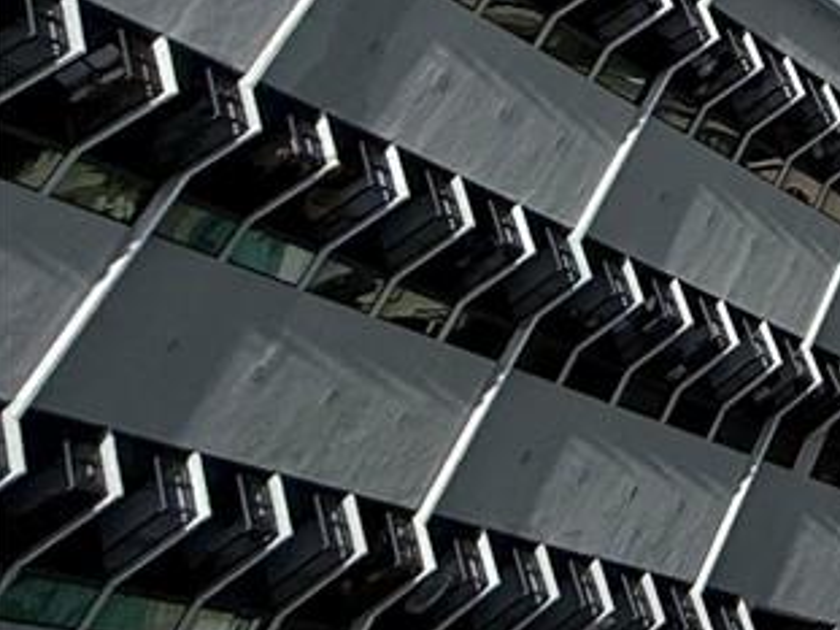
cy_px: -638
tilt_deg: -46.5
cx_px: 2155
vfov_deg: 15.9
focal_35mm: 72
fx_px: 1746
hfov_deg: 14.0
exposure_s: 1/4425
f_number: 2.2
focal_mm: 2.22
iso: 50
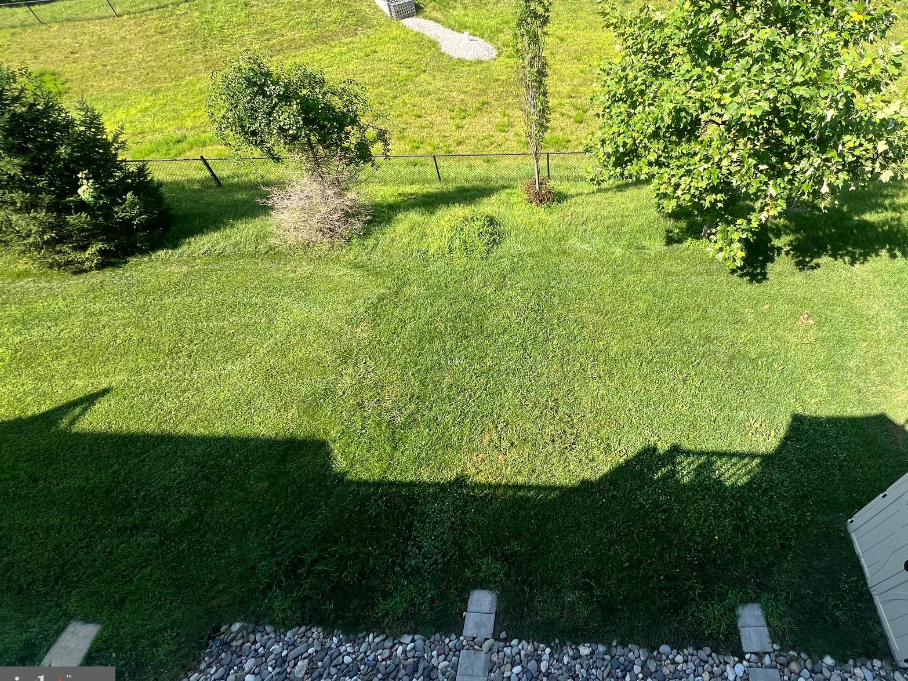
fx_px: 446
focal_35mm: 17
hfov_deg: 89.3
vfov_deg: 73.8
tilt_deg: -47.3
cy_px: 269
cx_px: 564
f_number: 1.8
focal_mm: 1.57
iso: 32
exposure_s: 1/555
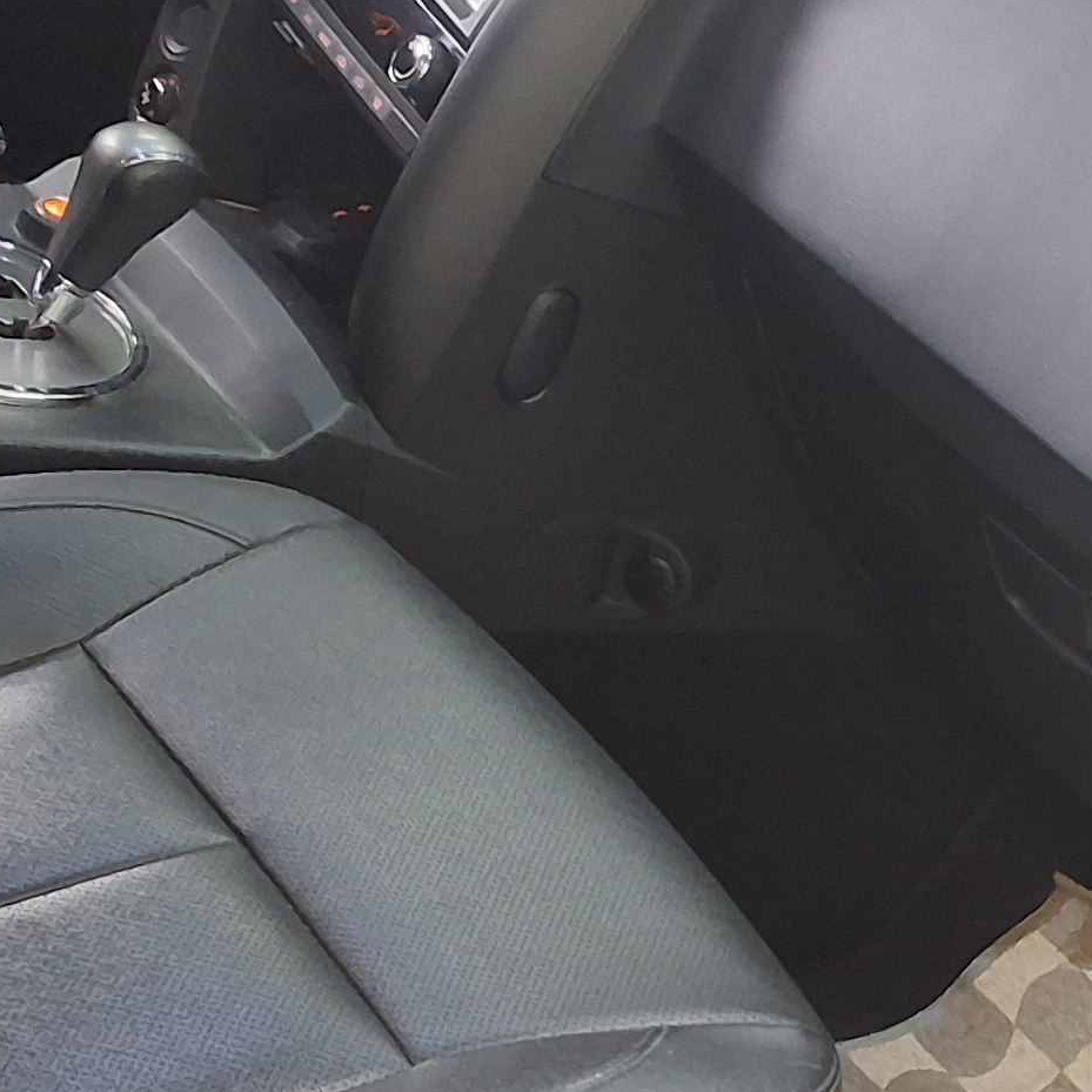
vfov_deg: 19.7
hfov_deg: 19.6
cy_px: 891
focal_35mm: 87
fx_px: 3105
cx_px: 967
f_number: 1.9
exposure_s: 1/40
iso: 200
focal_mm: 2.91
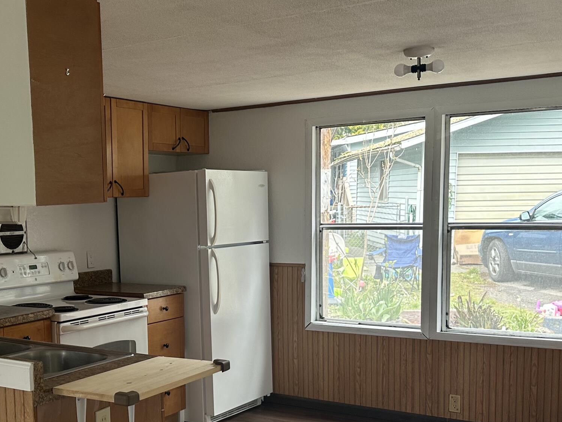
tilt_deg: -8.1
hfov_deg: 39.0
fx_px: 779
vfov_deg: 30.0
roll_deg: +0.5
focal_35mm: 48
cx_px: 170
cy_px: 294
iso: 100
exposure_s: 1/127
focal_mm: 6.86
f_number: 1.78
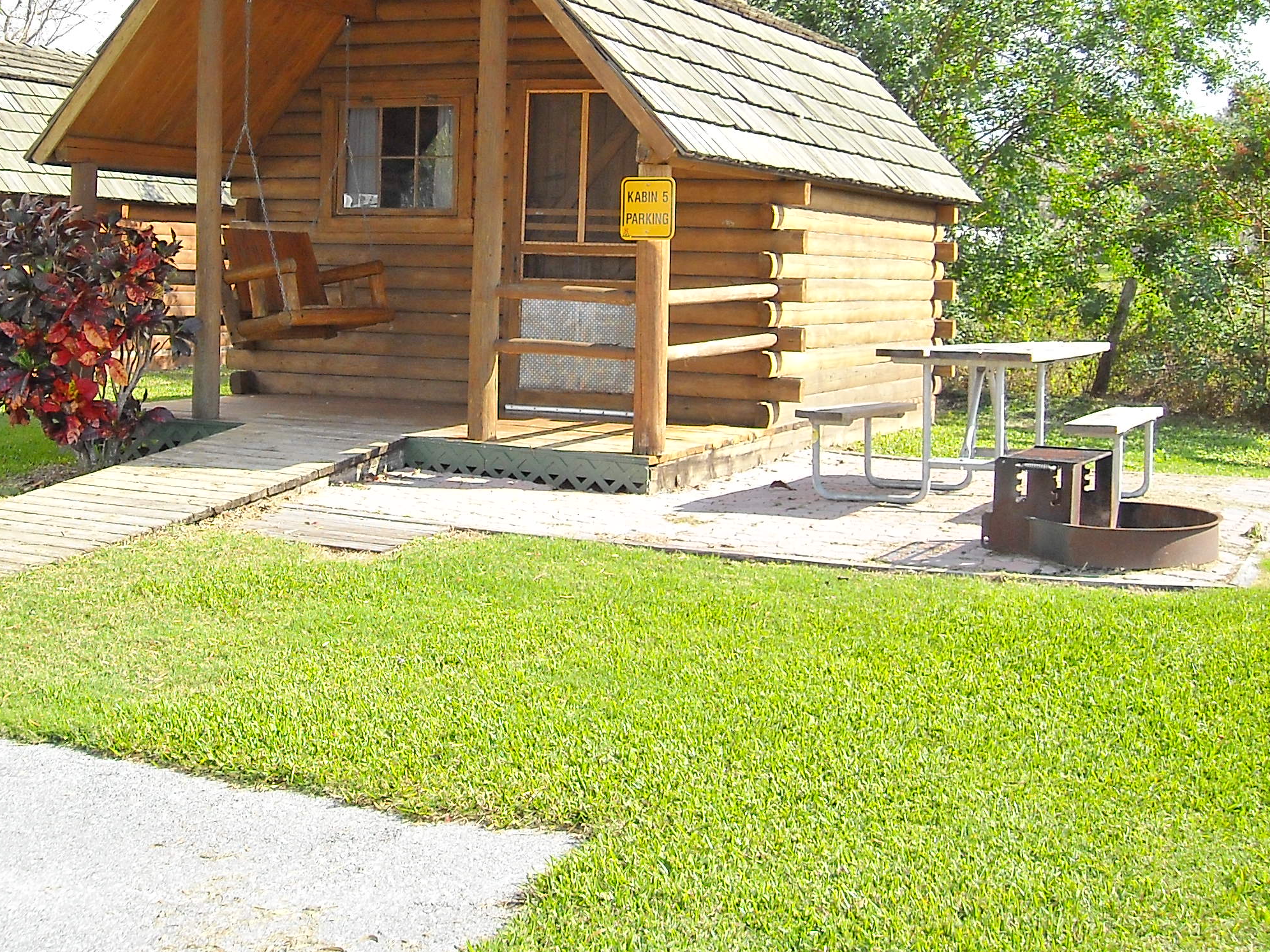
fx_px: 1981
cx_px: 472
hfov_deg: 35.3
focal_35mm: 54
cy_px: 245
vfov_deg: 26.7
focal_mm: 5.7
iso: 64
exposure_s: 1/402
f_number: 2.8
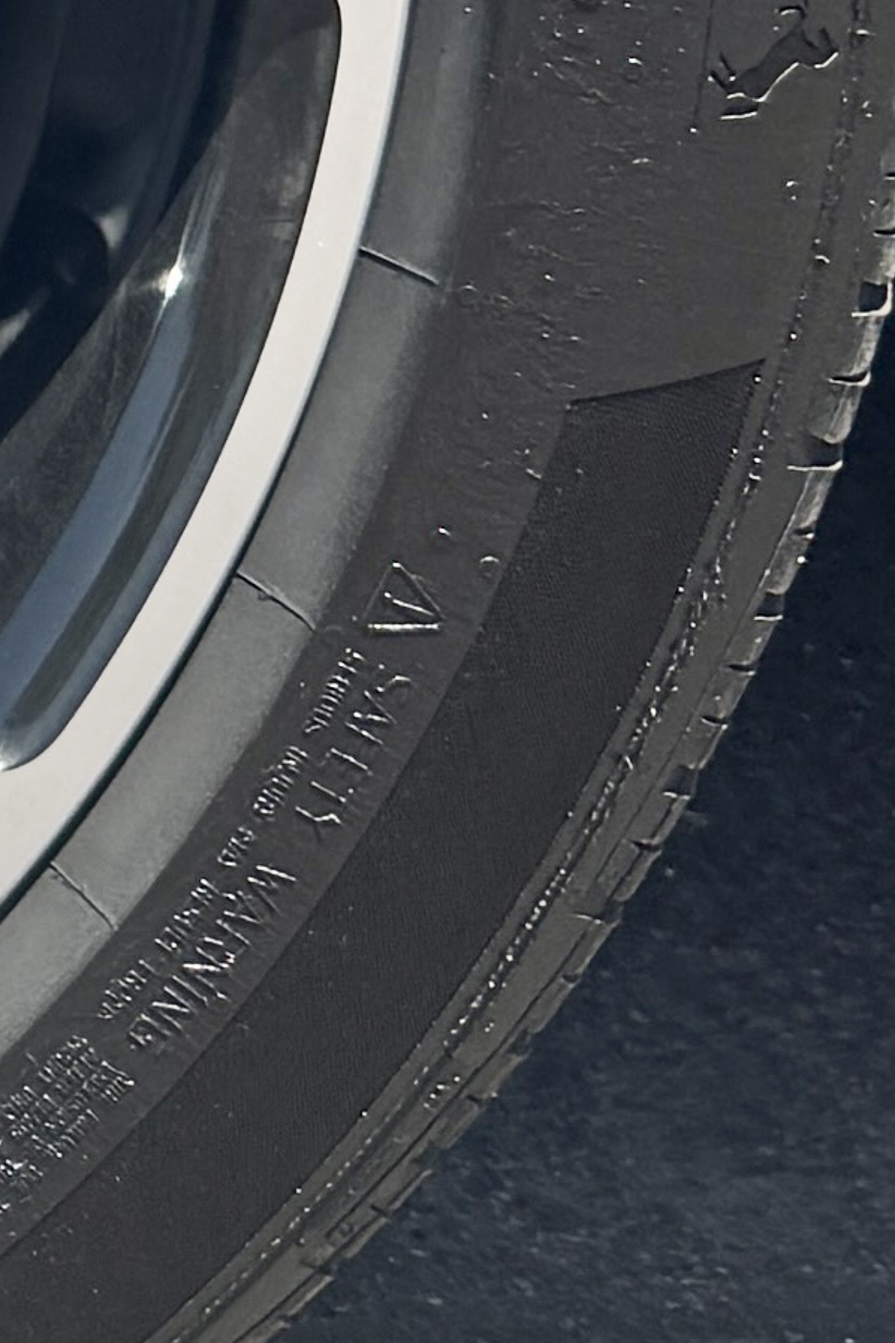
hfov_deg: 7.8
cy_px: -1045
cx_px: -1443
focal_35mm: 159
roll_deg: -0.7
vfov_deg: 11.9
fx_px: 5929
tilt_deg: -4.2
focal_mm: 6.76
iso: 80
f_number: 1.78
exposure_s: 1/1261
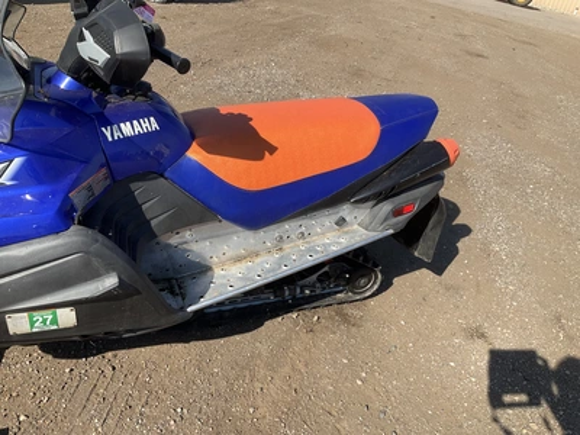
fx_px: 486
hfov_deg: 61.7
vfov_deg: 48.2
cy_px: 218
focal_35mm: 29
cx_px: 290
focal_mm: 3
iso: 25
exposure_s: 1/1311
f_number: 1.8
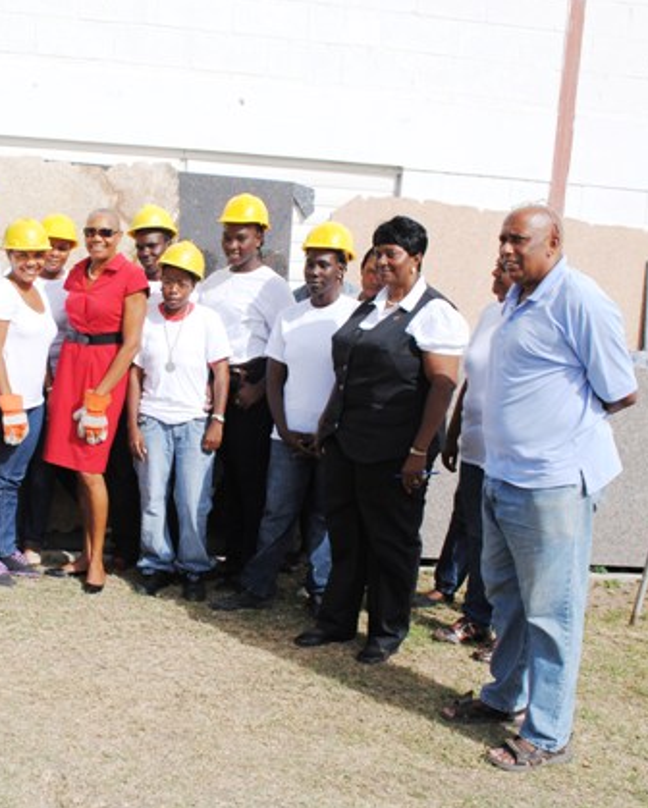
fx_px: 1029
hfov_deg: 34.2
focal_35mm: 43
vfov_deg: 42.9
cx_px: 164
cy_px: 405
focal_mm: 20
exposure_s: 1/250
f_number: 8
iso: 100
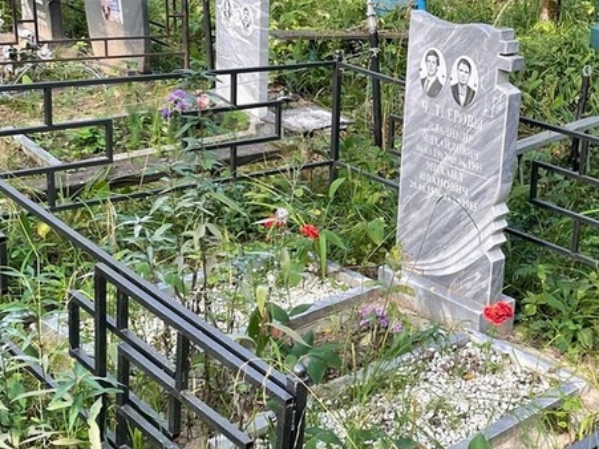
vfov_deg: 24.8
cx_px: 462
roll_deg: -3.4
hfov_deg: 32.0
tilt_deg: -20.0
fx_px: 1021
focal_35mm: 59
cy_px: 217
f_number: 1.6
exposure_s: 1/121
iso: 100
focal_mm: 4.2
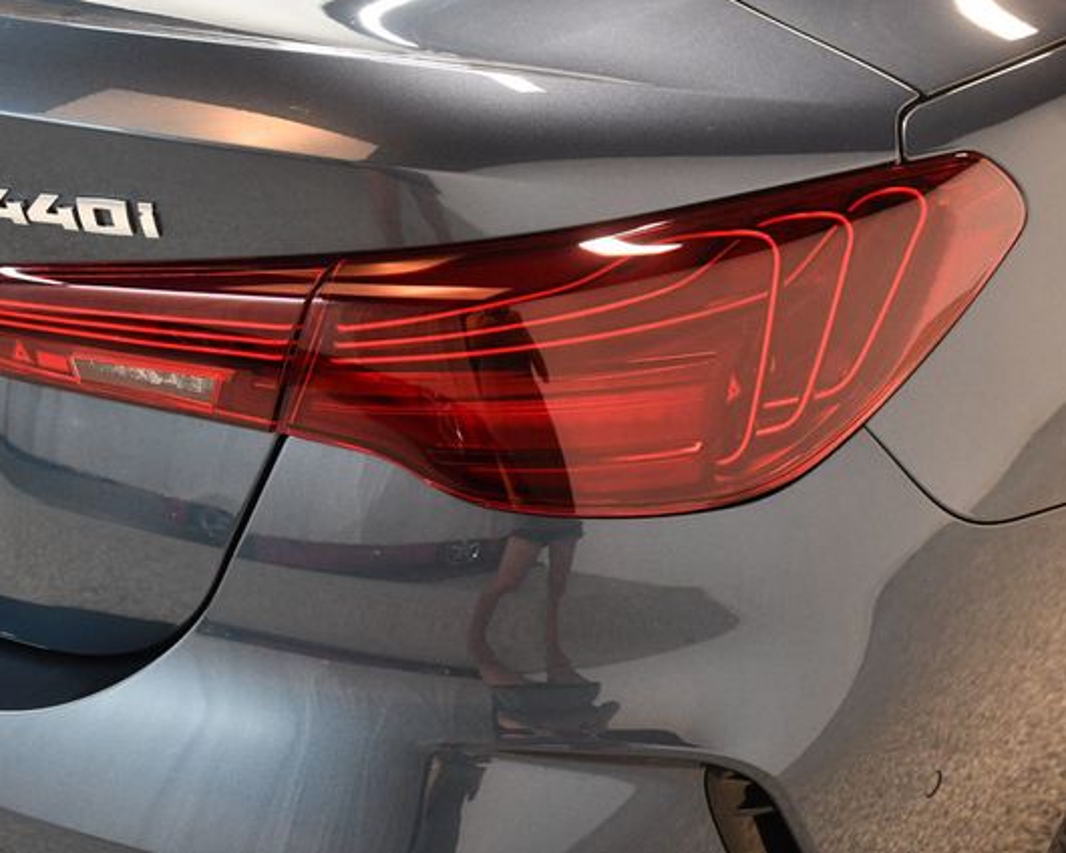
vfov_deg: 29.7
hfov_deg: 36.6
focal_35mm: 51
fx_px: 1609
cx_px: 467
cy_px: 426
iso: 3200
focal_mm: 30
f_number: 4
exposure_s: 1/60
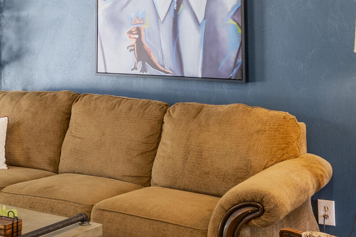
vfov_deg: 18.1
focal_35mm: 74
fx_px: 732
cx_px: -29
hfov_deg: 25.5
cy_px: 12
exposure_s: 1/3
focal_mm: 20
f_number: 9
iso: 250
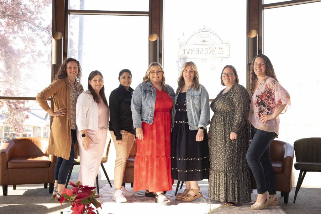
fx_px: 375
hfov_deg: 46.4
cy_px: 107
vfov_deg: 31.9
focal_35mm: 42
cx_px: 160
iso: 1600
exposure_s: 1/640
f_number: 2.8
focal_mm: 42
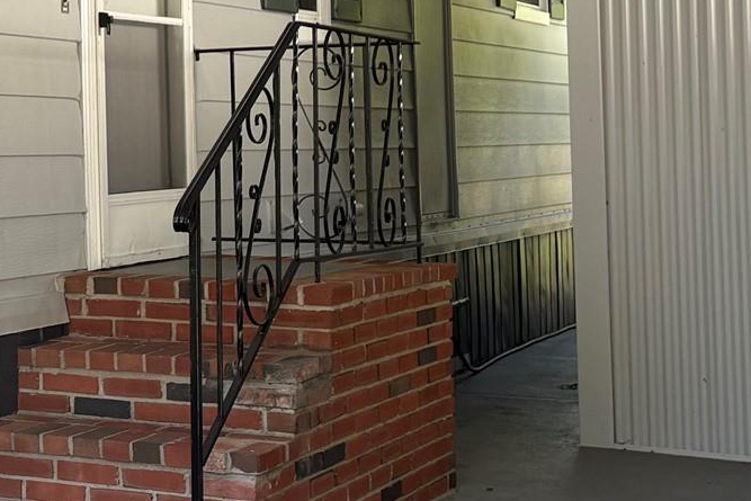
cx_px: -52
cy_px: 38
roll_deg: +1.0
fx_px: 1732
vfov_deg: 16.2
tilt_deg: +4.3
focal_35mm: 83
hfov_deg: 23.2
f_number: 1.6
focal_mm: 5.96
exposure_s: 1/121
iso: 40
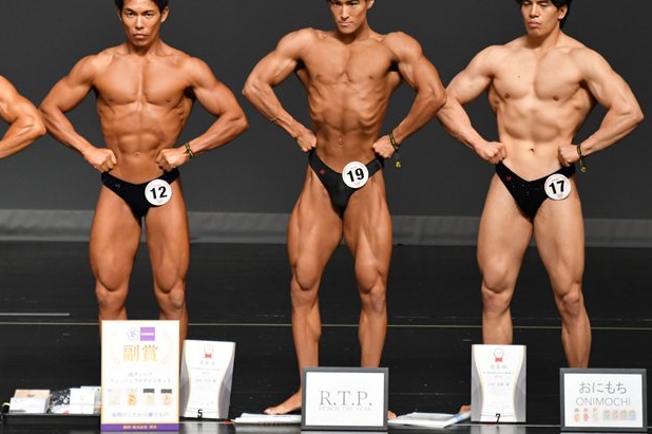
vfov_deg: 3.5
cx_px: 406
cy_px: 176
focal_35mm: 395
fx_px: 7148
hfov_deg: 5.2
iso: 2500
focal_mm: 210
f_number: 5.6
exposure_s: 1/400
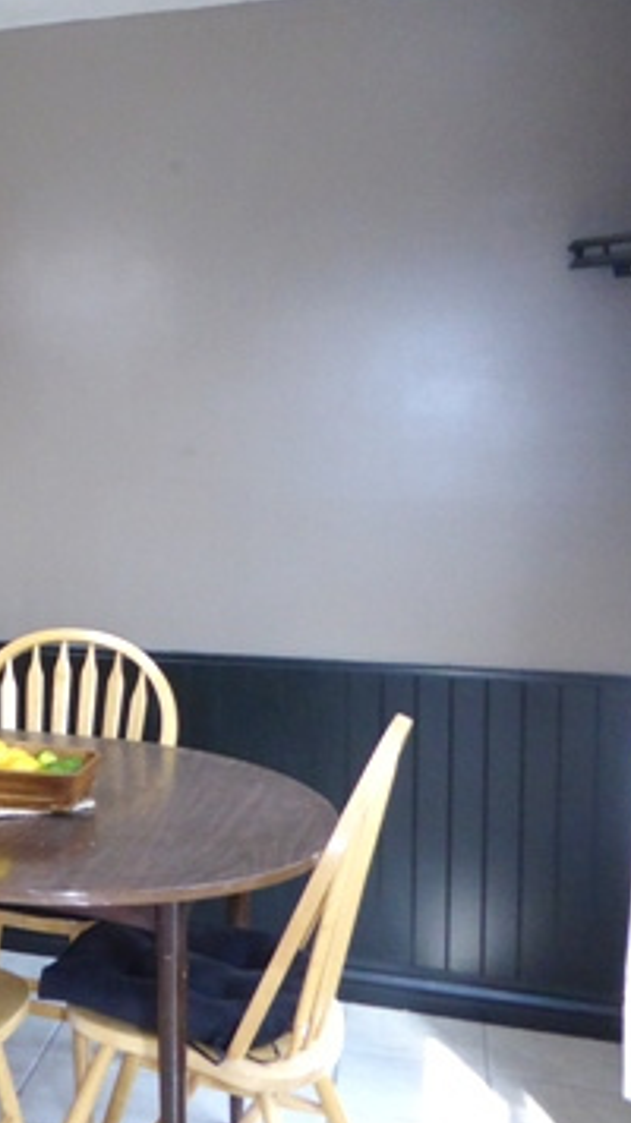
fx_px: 1399
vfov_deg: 43.6
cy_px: 461
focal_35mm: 47
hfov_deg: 22.0
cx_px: -259
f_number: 3.3
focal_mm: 4.3
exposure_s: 1/60
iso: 400
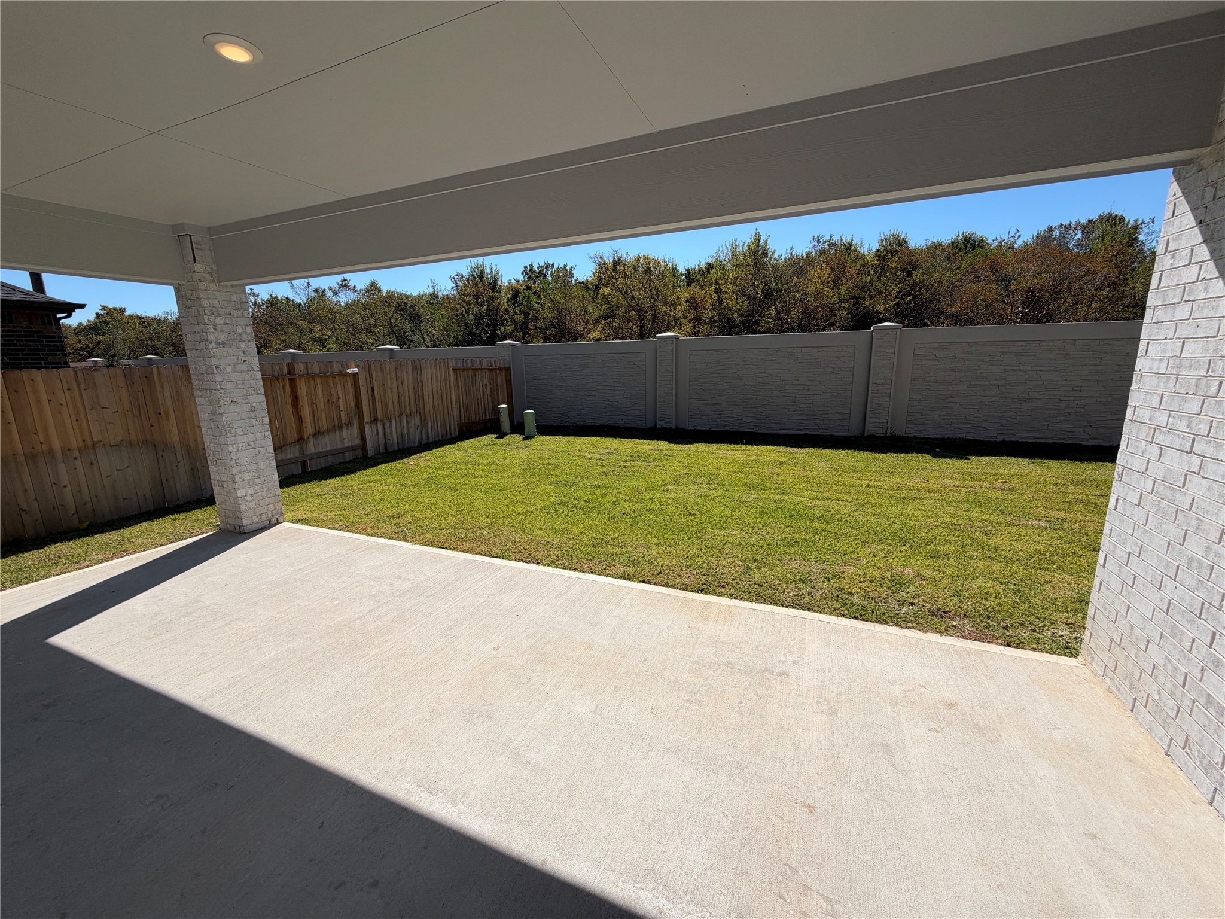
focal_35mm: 14
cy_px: 460
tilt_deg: -10.5
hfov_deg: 102.1
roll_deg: +0.3
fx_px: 495
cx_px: 612
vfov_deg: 85.7
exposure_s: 1/1211
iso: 20
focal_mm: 2.22
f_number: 2.2
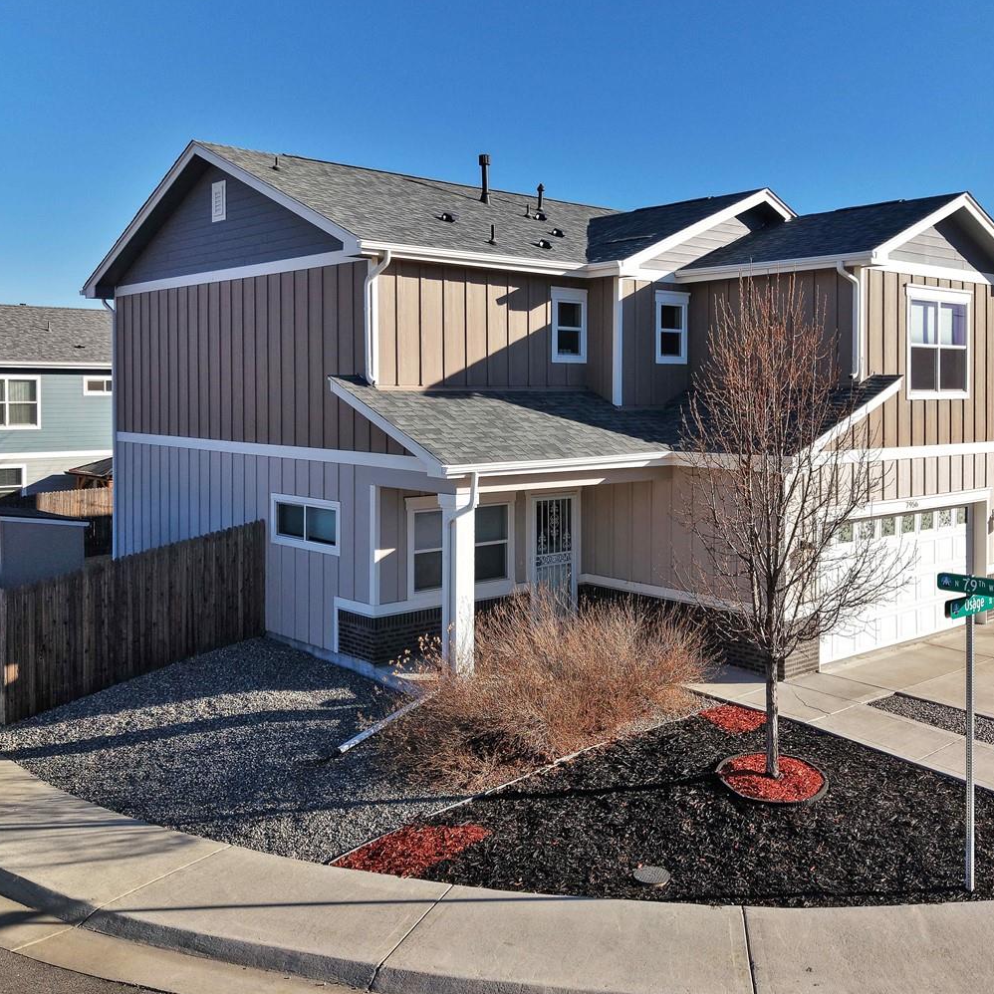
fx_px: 1105
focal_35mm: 34
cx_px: 547
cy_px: 524
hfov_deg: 48.4
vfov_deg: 48.4
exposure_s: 1/1500
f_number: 1.8
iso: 200
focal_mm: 8.67
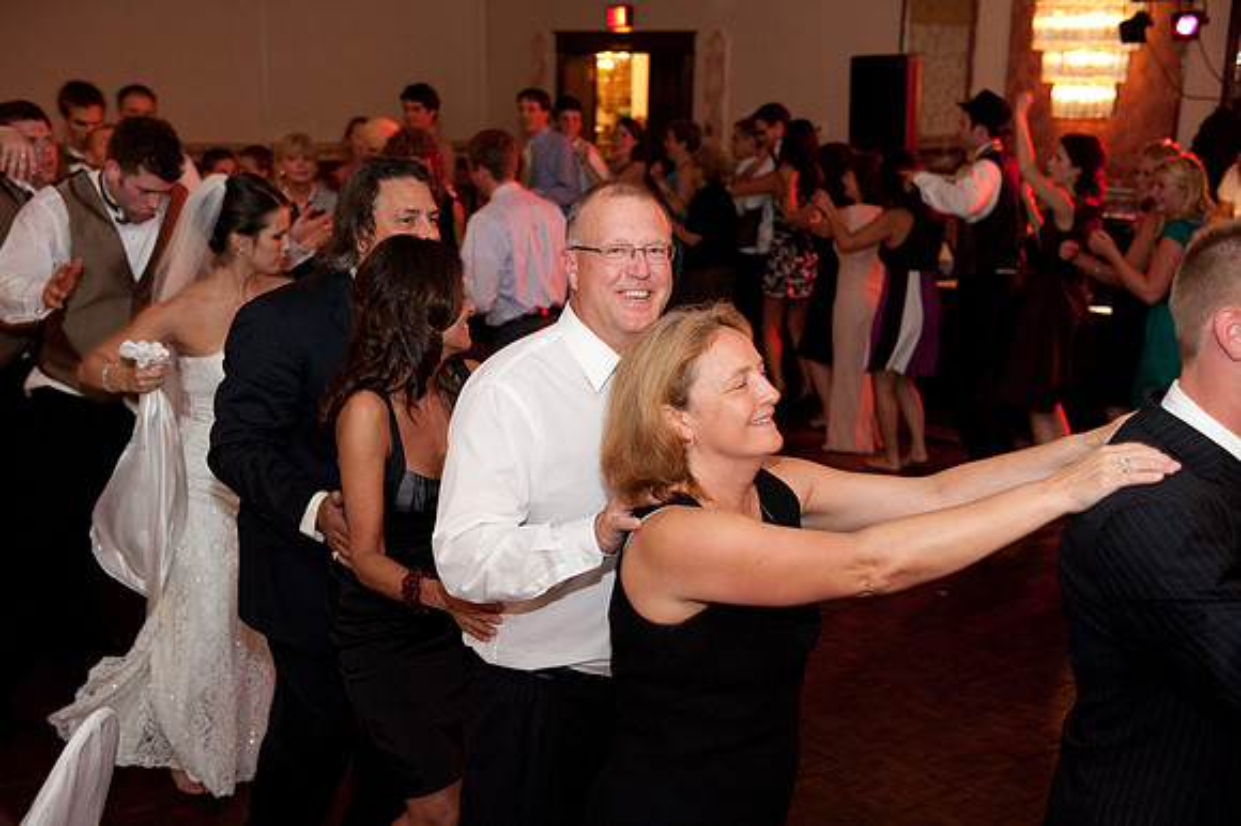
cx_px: 620
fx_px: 1550
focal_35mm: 45
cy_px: 413
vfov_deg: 29.8
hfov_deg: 43.6
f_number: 4
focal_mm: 45
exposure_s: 1/60
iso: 2500
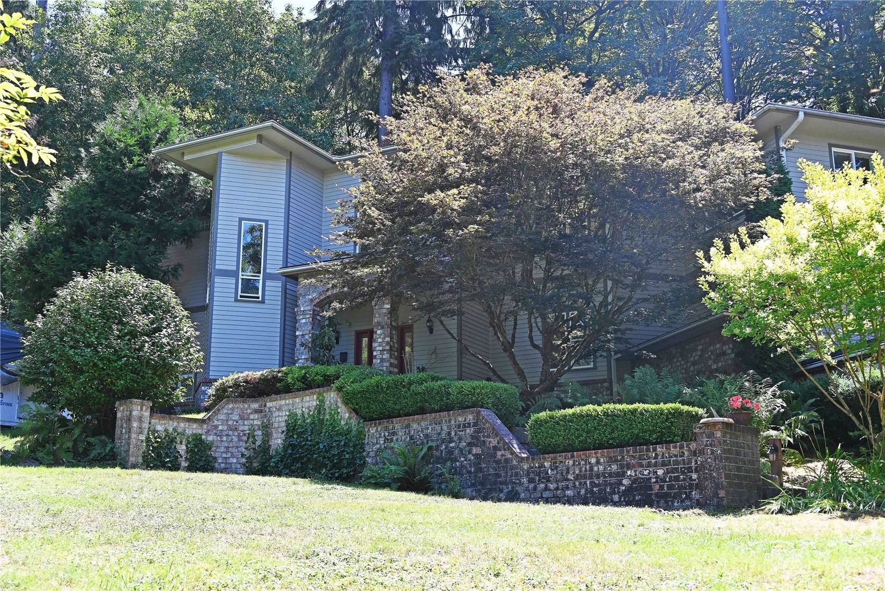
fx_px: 984
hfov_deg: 48.4
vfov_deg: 33.4
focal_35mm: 40
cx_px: 442
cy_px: 296
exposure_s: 1/250
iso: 200
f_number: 5.6
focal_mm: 40
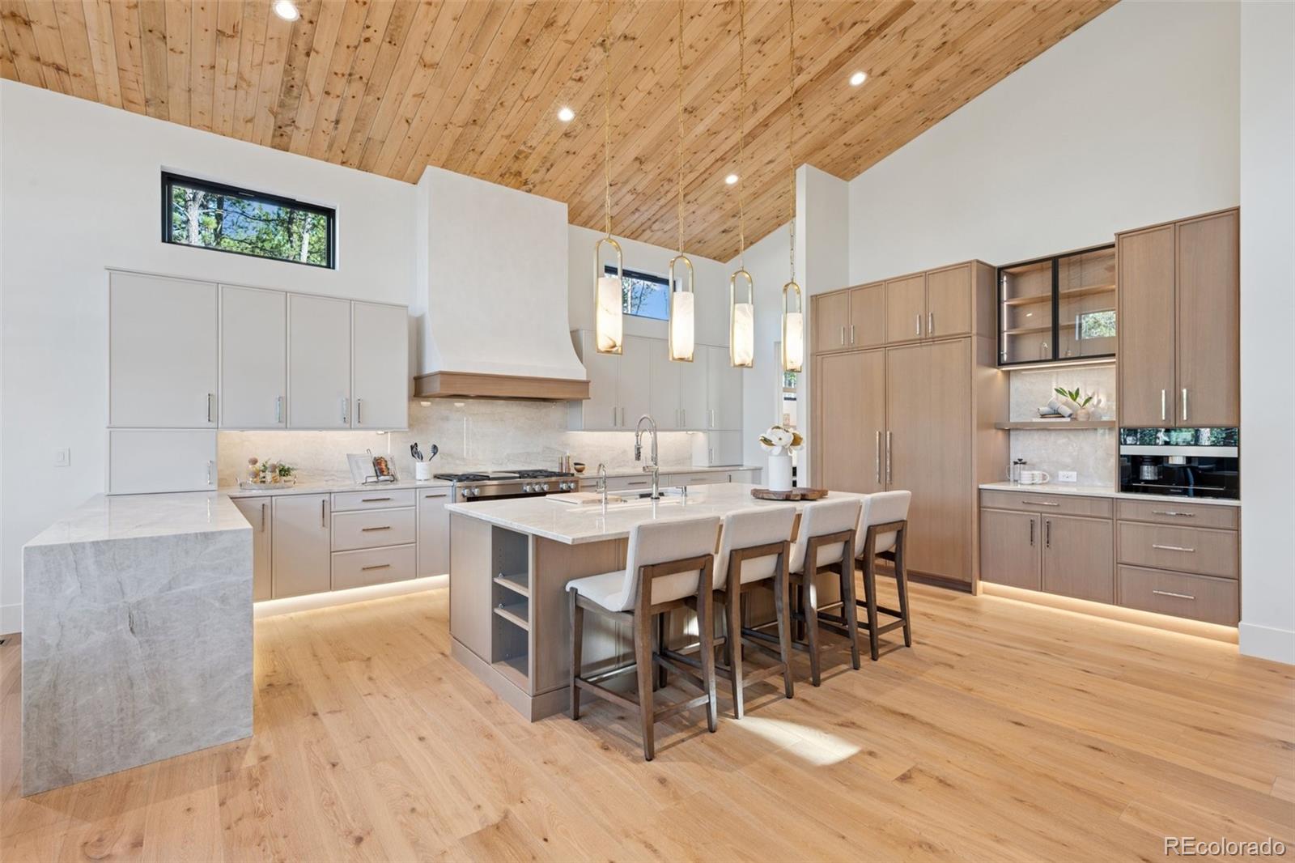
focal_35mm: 16
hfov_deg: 95.0
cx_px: 648
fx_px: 593
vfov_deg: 72.0
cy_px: 432
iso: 100
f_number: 11
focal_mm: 16.5
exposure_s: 1/2
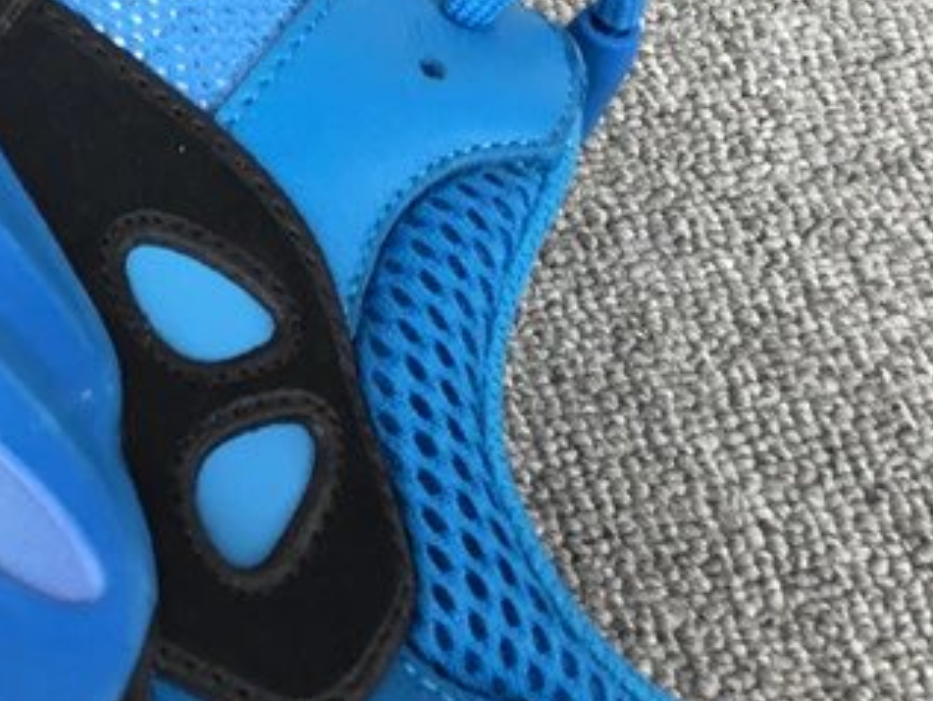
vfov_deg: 16.7
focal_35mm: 88
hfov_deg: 21.2
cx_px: -65
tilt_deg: -60.2
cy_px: 158
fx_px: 2373
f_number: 2.4
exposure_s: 1/60
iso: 25
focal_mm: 3.3
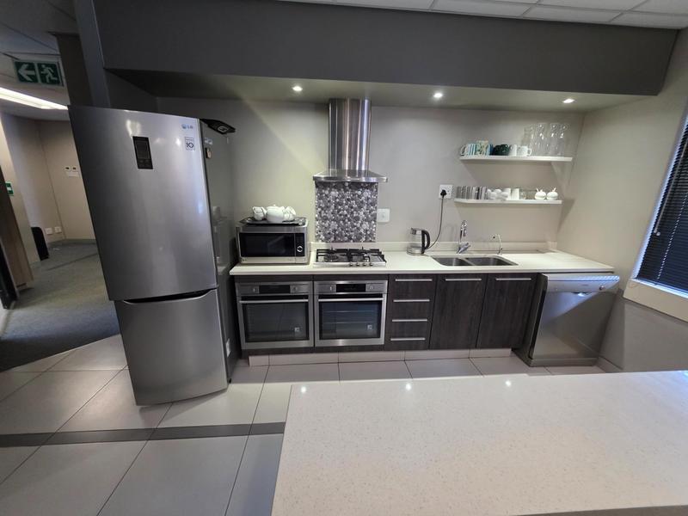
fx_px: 258
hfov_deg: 106.2
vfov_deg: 89.9
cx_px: 344
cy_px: 258
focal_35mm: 13
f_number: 1.9
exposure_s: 1/50
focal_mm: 2.2
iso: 400
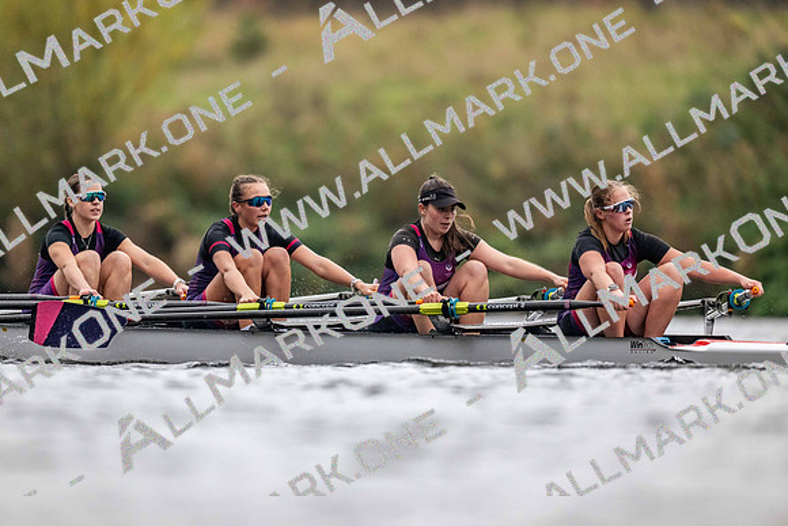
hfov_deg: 3.4
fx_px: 13136
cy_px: 263
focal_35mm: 600
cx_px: 394
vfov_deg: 2.3
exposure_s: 1/2500
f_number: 4
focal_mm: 600
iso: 3200
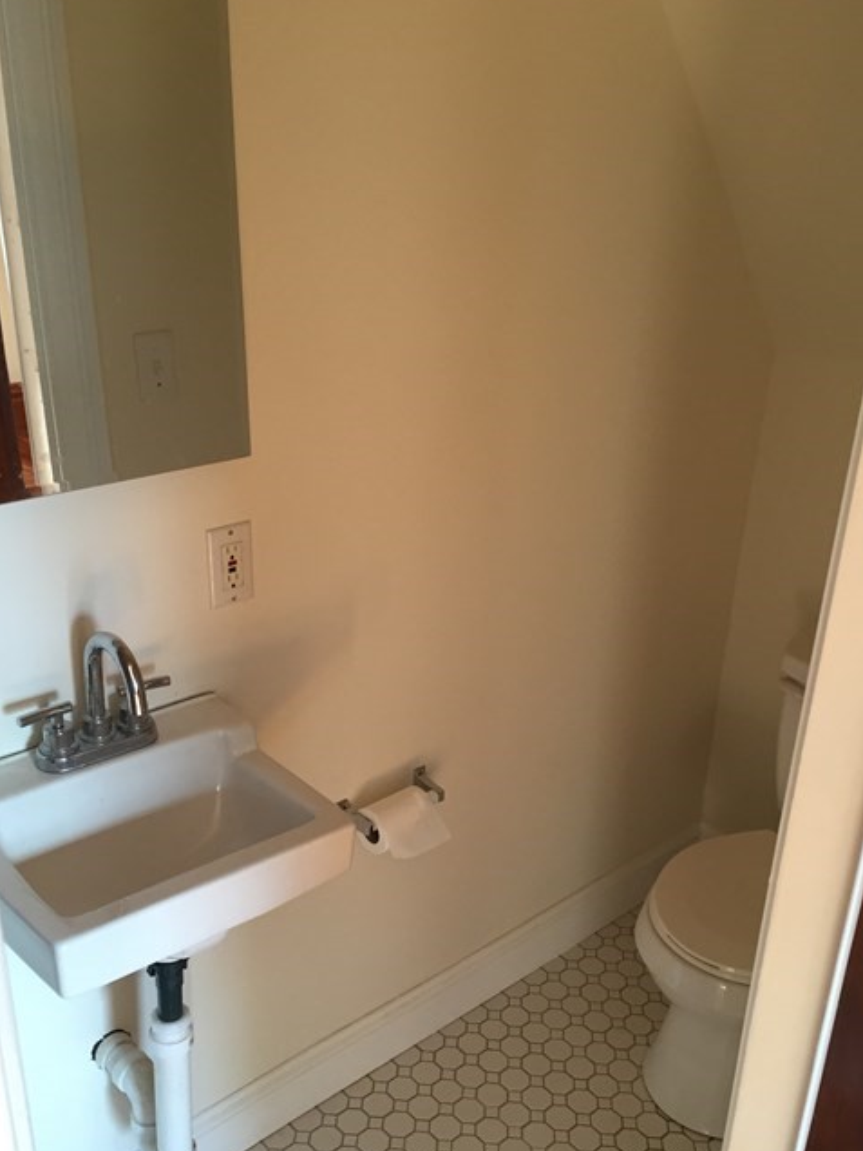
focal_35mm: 35
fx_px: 1163
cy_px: 668
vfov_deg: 52.4
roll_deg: -2.5
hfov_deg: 40.7
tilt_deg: -26.1
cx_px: 460
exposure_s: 1/30
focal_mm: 4.15
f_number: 2.2
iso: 80
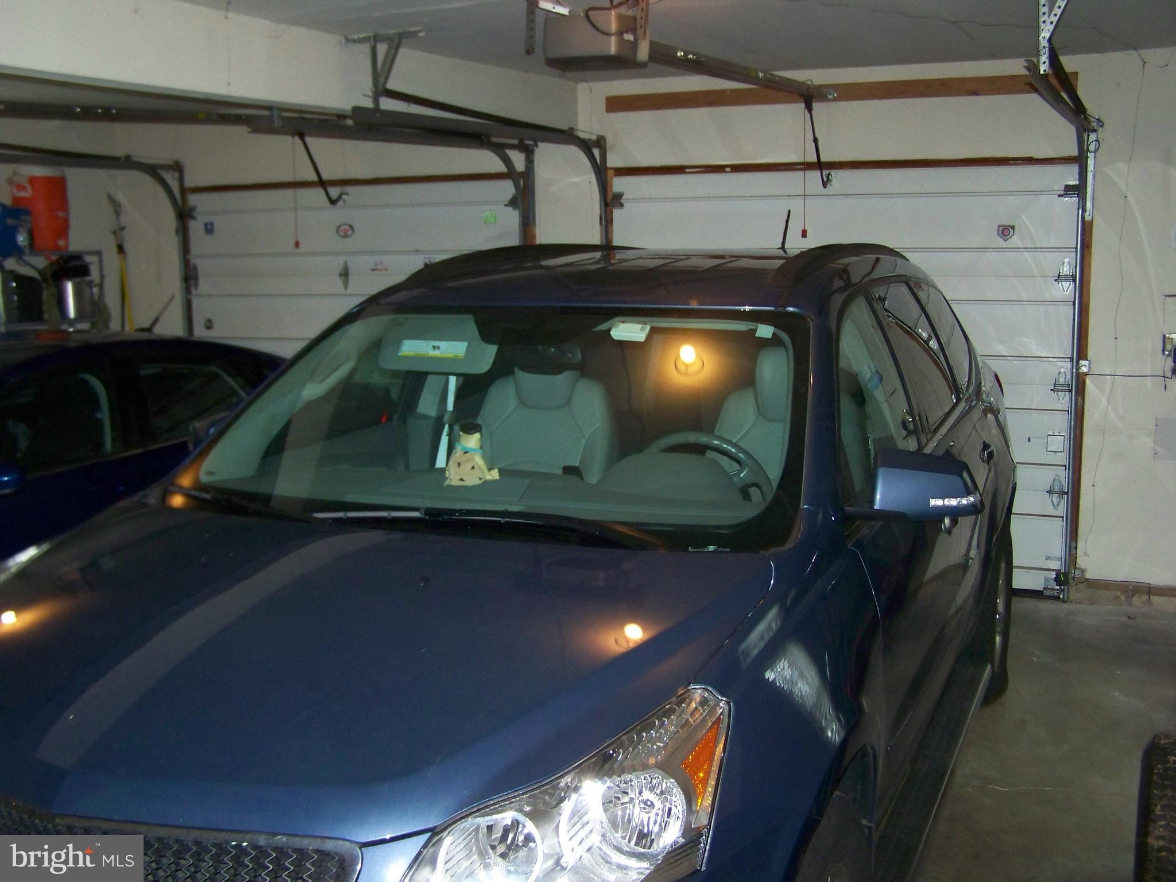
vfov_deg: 37.7
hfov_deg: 49.0
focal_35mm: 38
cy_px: 441
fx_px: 1291
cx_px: 588
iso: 200
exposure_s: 1/30
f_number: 2.8
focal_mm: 6.3
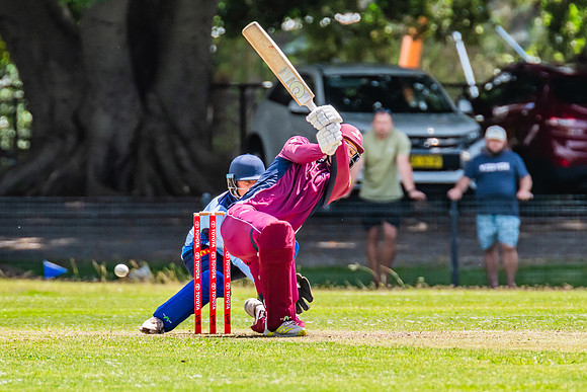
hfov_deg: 2.2
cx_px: 297
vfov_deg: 1.5
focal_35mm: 926
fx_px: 15106
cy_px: 166
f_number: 8
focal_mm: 600
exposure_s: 1/1250
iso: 800
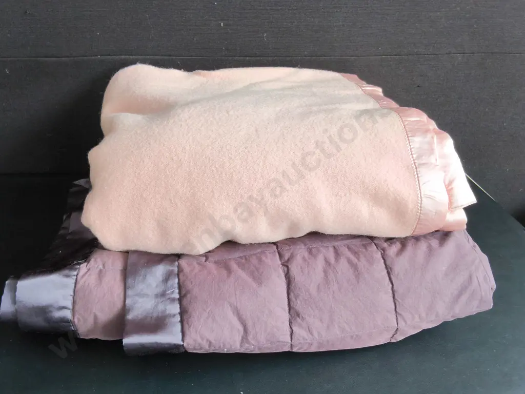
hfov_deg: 65.3
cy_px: 197
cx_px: 262
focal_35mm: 27
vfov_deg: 51.4
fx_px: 409
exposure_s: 1/100
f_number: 2
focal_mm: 2.87
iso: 80
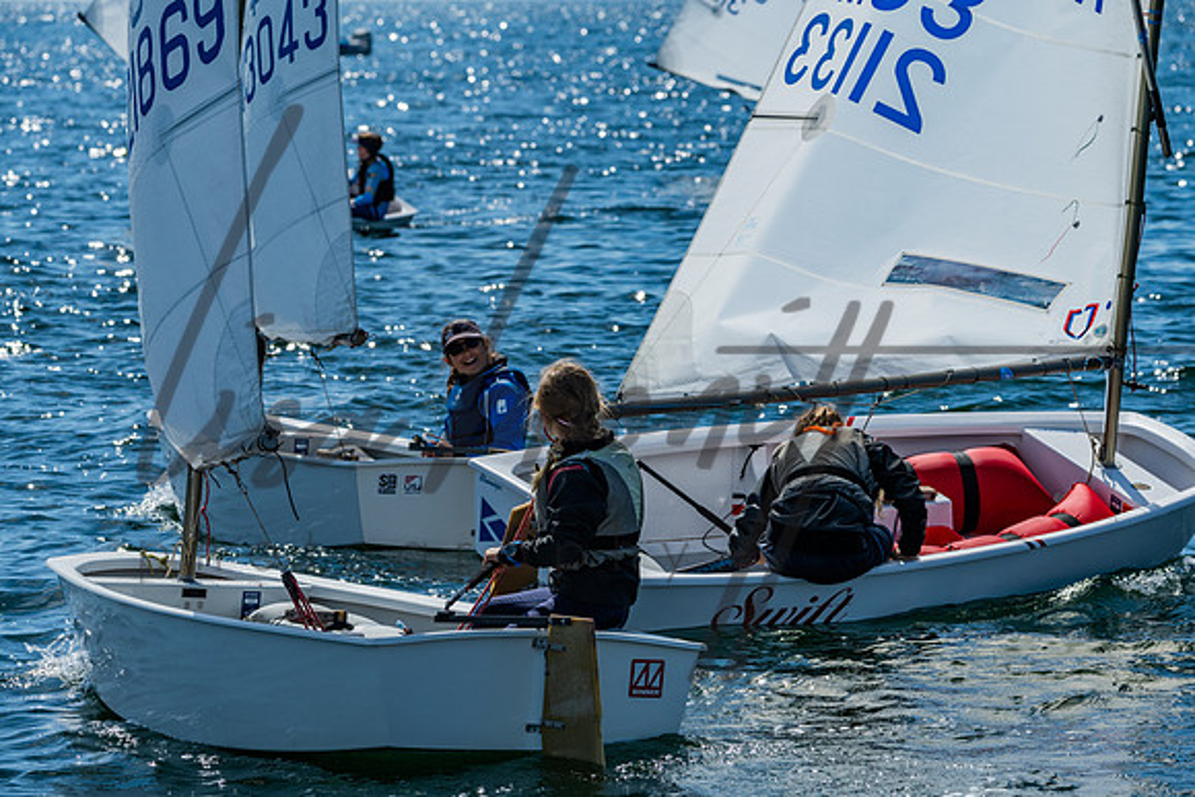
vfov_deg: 6.9
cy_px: 398
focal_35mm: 200
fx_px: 6640
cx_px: 598
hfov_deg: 10.3
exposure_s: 1/500
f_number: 8
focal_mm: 200
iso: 100
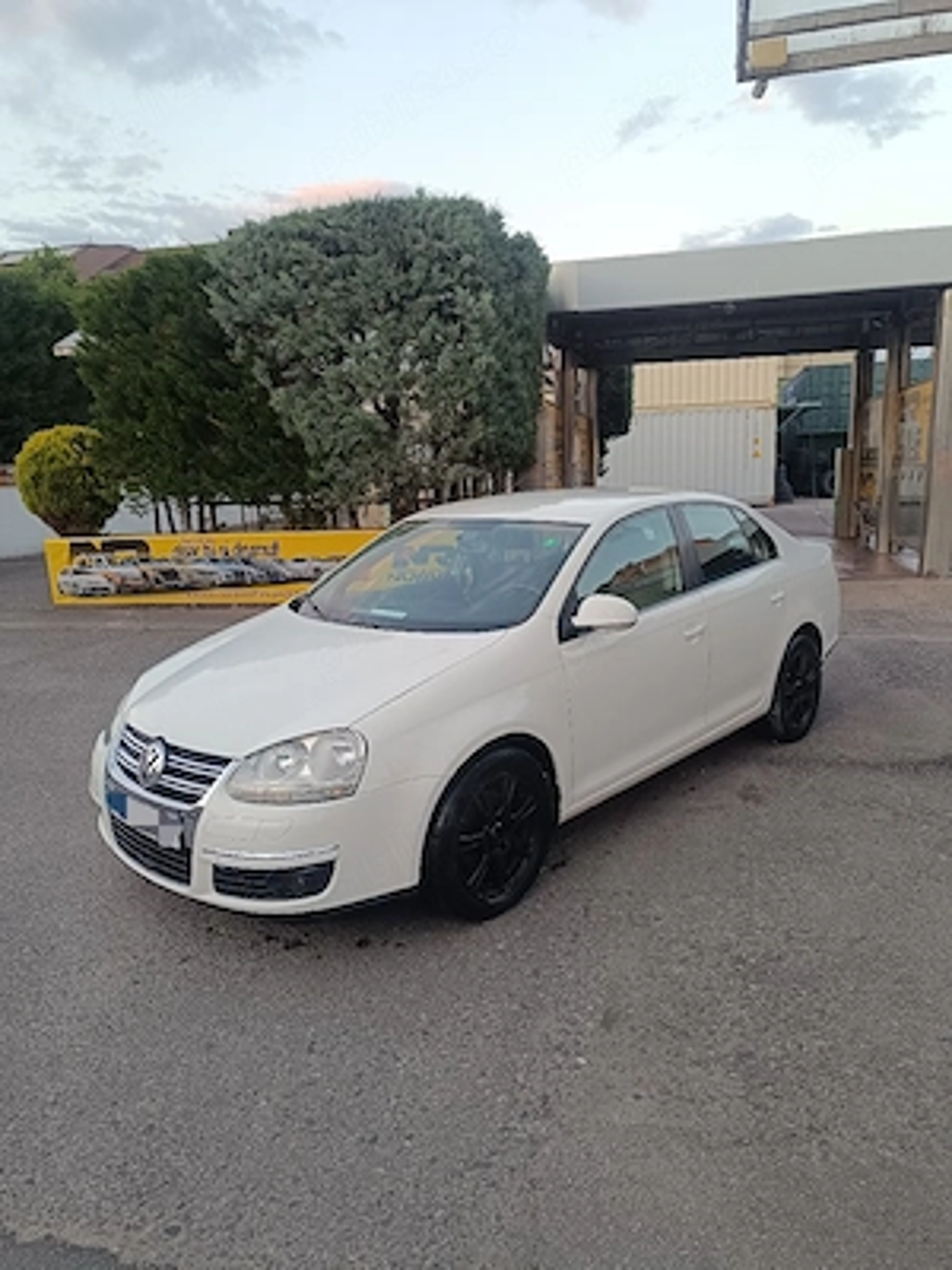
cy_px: 635
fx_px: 880
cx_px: 476
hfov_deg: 56.8
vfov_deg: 71.6
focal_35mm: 24
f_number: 1.88
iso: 254
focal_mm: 5.59
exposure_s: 1/101
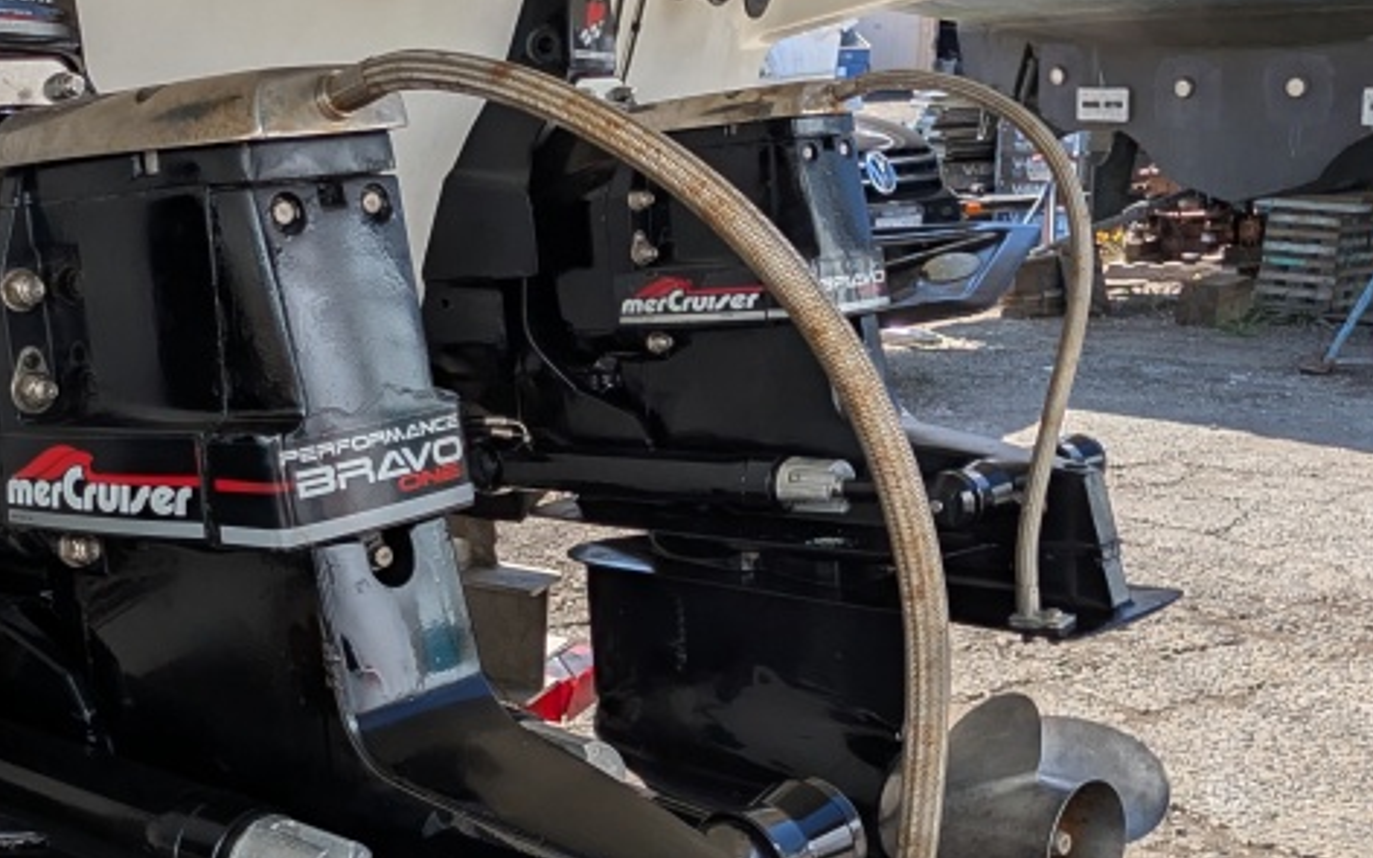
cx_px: 378
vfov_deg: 29.8
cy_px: 526
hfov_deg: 45.0
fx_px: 1609
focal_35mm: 43
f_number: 1.7
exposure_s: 1/1506
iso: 46
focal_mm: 2.02
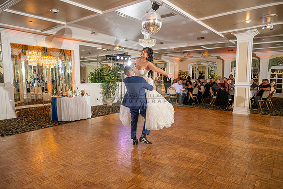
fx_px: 189
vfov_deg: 53.2
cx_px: 142
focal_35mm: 24
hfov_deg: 73.7
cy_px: 94
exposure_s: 1/160
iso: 640
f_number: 3.2
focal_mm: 24
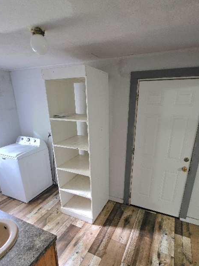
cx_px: 106
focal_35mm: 18
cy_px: 154
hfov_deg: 71.5
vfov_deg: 87.1
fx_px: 138
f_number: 1.9
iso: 1000
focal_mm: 2.2
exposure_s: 1/40
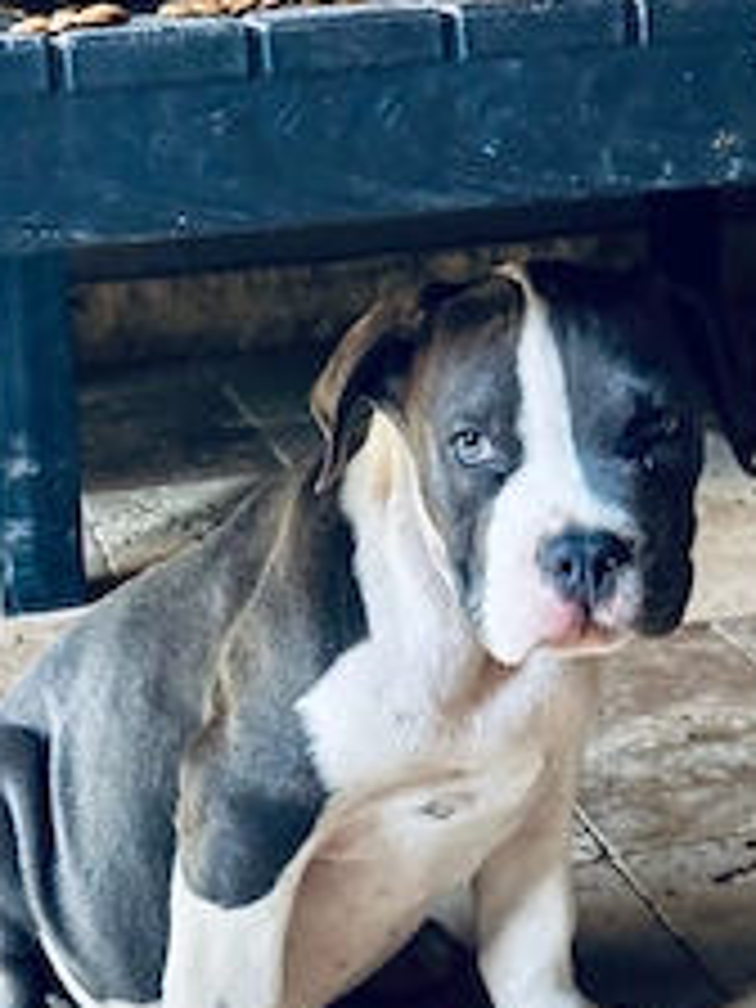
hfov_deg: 15.8
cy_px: 464
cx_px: 590
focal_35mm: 93
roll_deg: +3.3
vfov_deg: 21.1
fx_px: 2708
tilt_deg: -13.2
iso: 125
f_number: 1.6
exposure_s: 1/60
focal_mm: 5.96
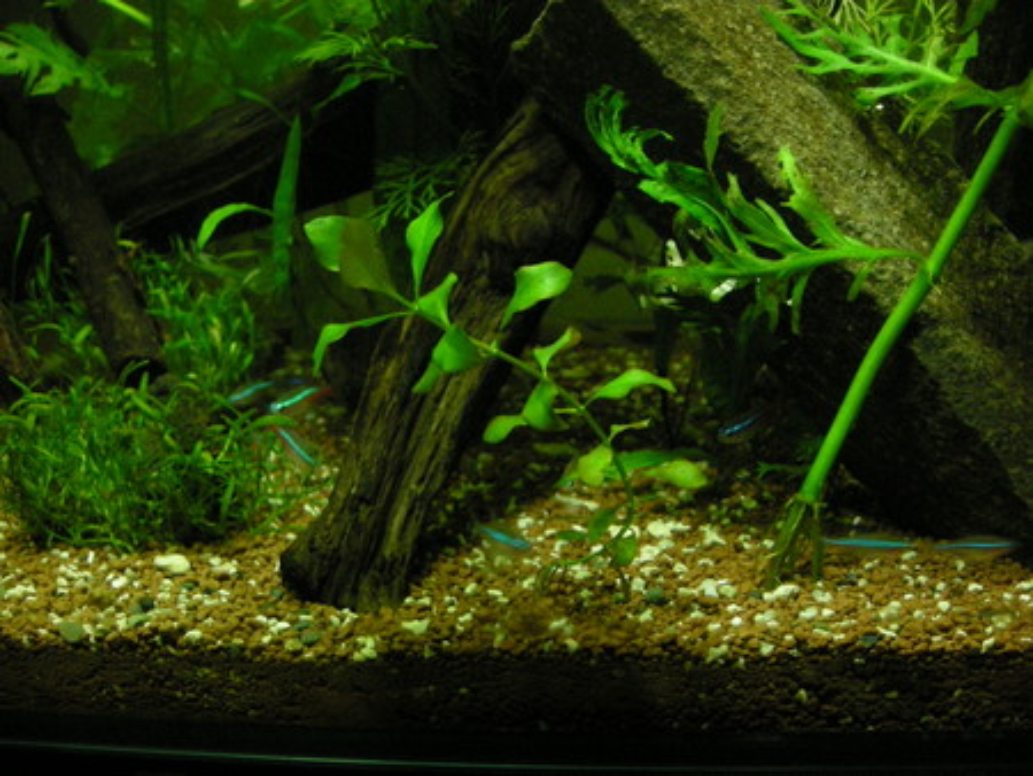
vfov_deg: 40.7
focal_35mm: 35
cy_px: 388
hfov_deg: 52.6
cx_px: 516
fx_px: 1045
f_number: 2.8
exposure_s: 1/16.5
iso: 400
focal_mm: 5.7
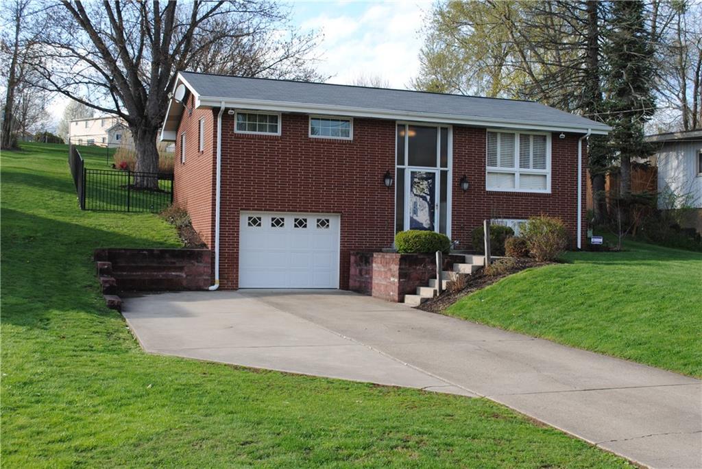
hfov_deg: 46.4
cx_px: 351
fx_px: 819
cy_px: 234
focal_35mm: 42
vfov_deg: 31.9
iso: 100
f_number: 8
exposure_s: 1/100
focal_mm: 28
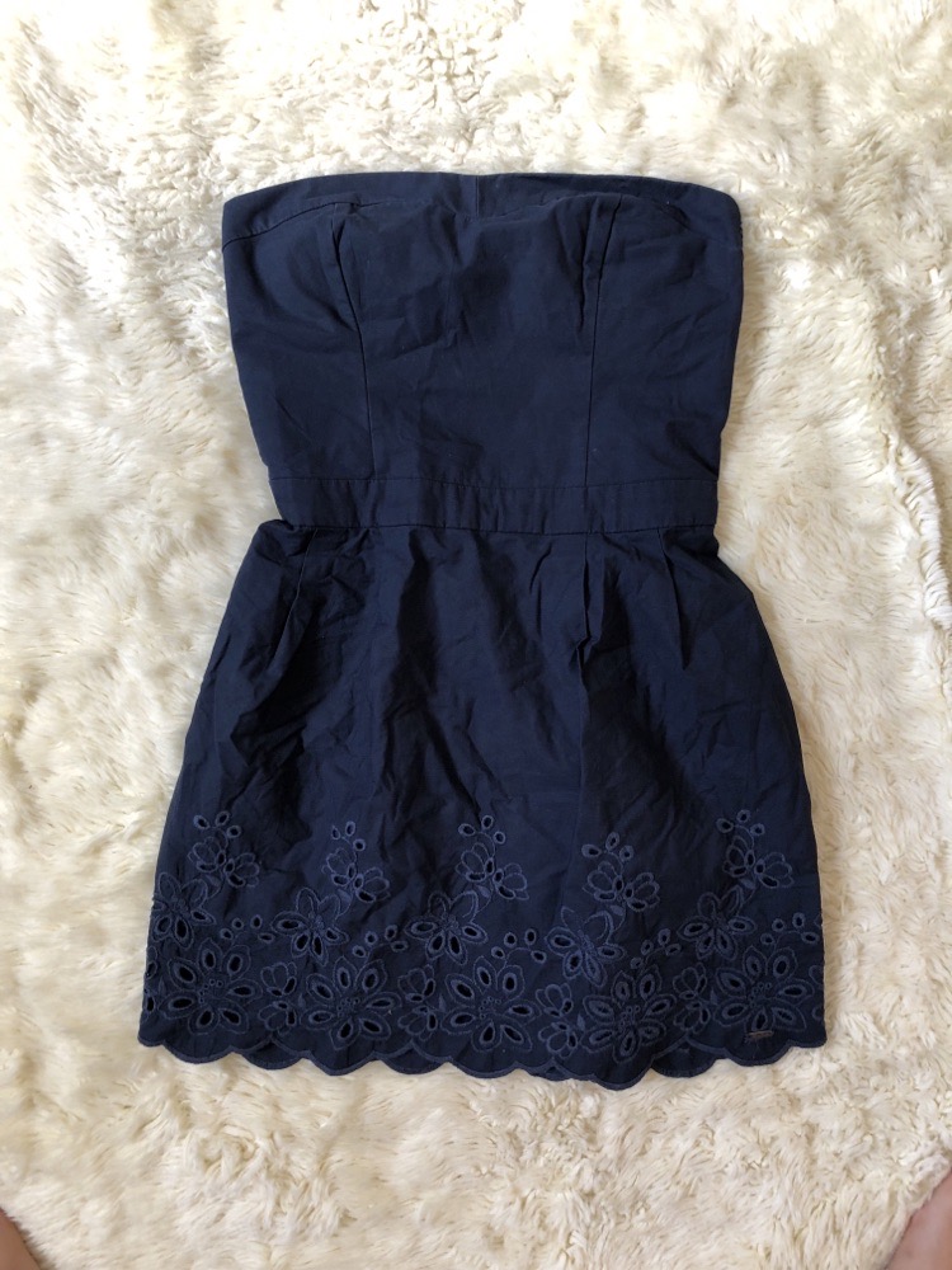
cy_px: 635
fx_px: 1027
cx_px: 476
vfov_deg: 63.4
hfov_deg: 49.7
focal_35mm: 28
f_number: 1.8
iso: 40
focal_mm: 3.99
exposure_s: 1/17
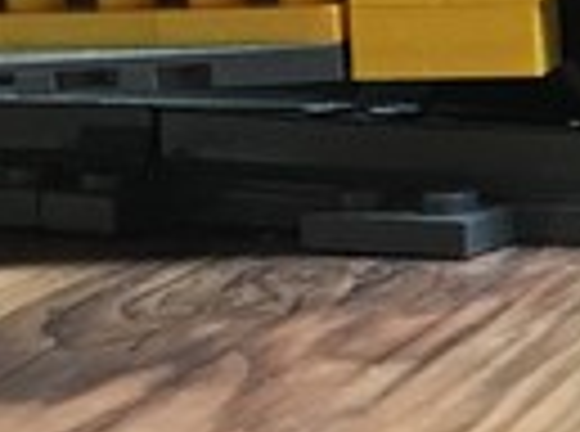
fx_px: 3392
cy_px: -101
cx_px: 1583
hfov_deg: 8.5
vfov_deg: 7.2
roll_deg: +1.1
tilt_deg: -5.3
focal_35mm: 203
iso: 64
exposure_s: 1/33
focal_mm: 4.15
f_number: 2.2
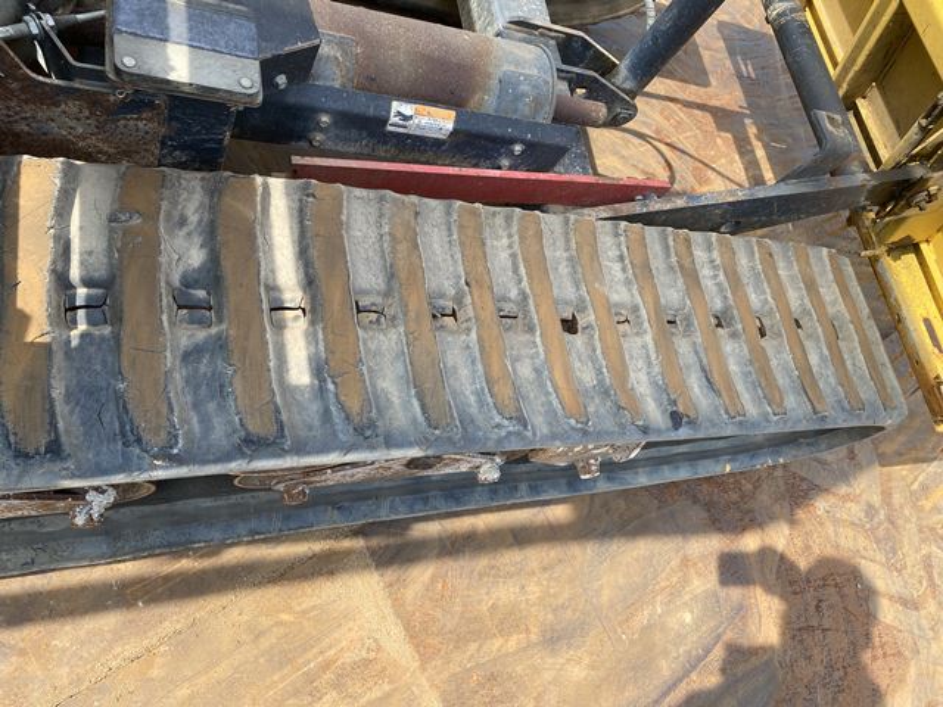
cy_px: 354
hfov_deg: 67.3
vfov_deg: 53.1
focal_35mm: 26
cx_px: 472
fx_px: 708
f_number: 1.8
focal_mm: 4.25
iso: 32
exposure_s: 1/582
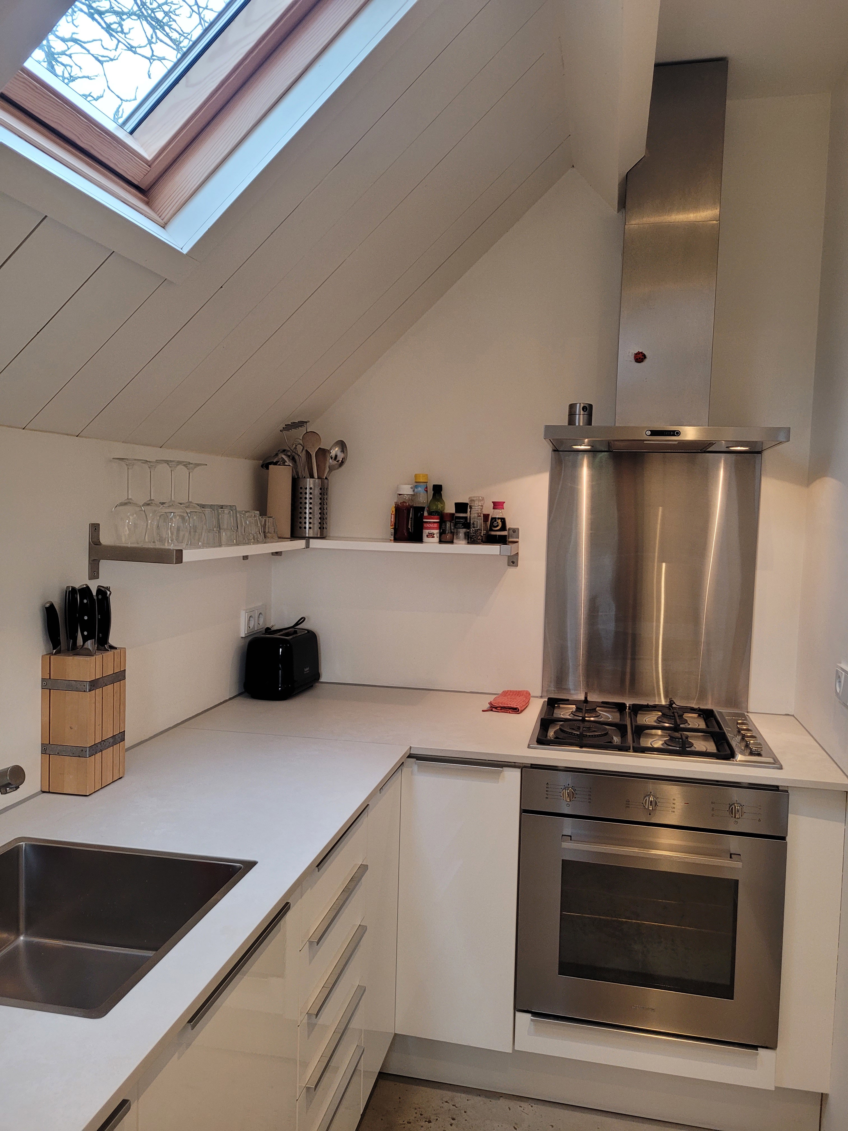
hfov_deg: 53.1
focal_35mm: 26
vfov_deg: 67.3
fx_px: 849
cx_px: 424
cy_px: 566
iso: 200
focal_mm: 5.4
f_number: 1.8
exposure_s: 1/100
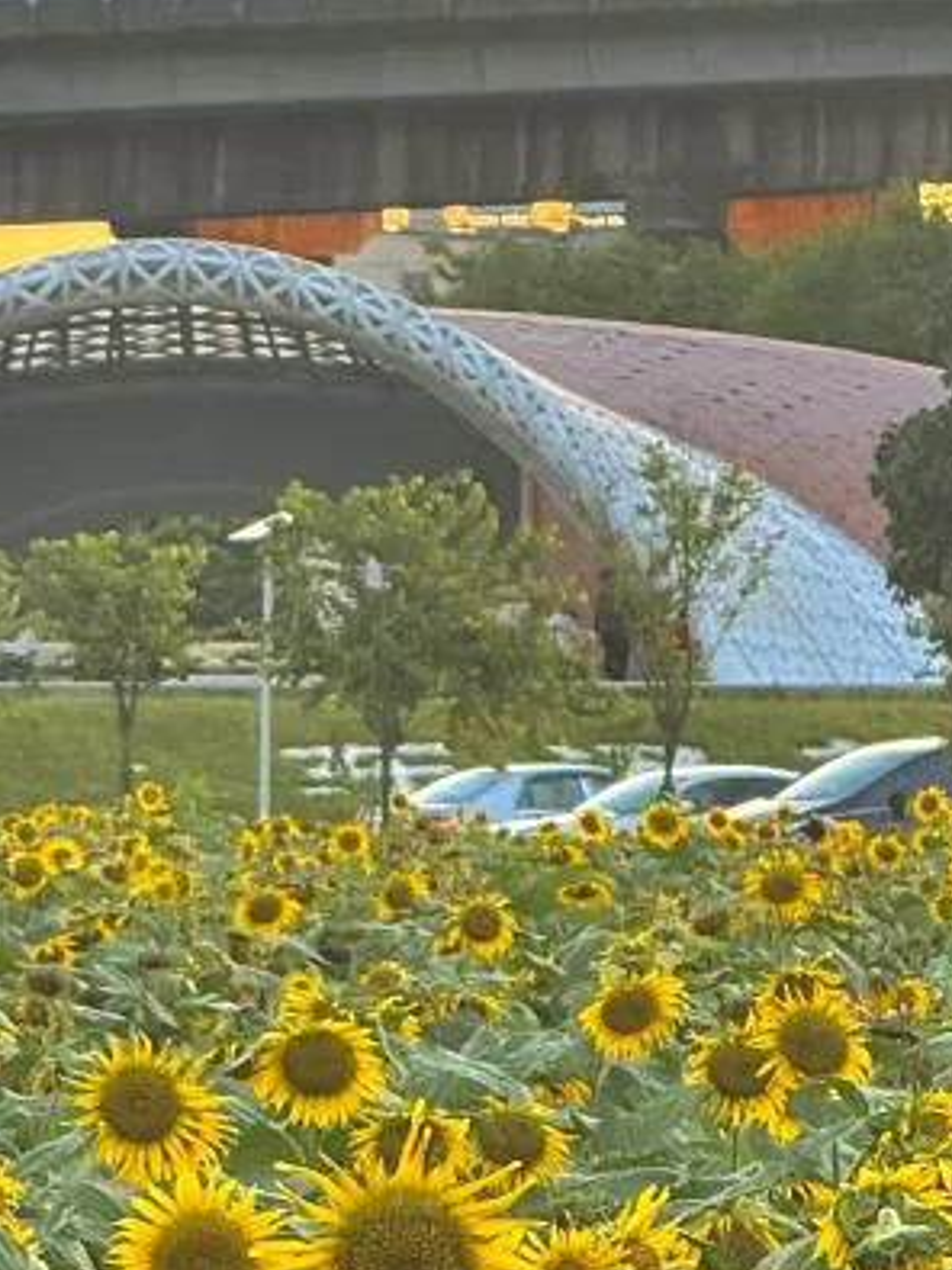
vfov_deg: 4.5
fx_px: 16070
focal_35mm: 438
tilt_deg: +0.0
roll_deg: -1.0
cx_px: -16
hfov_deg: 3.4
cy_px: 1129
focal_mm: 15.66
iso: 50
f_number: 2.8
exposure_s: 1/124
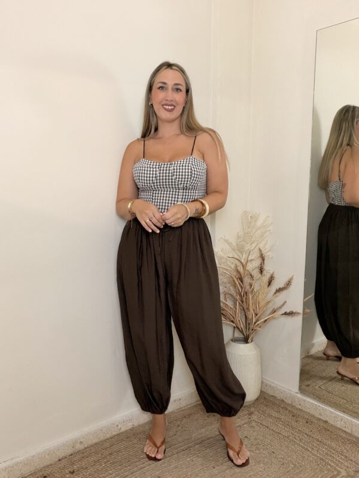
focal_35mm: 30
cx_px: 180
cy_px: 239
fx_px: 415
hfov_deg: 46.8
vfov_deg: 60.0
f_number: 1.9
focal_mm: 2.71
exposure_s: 1/60
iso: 160
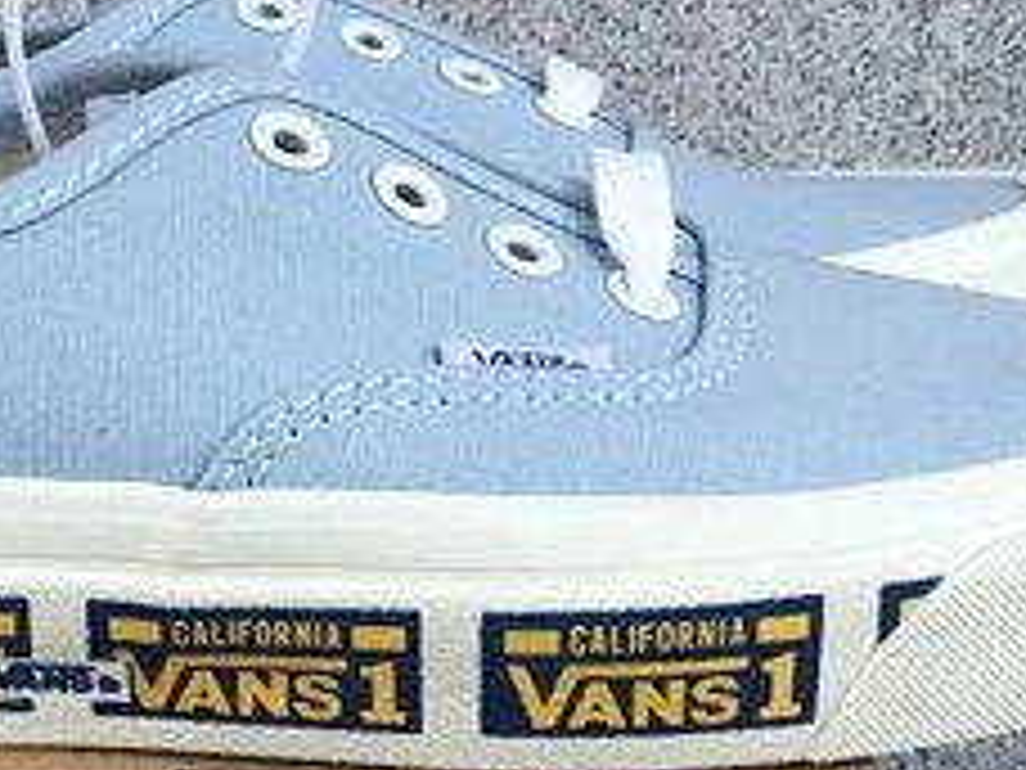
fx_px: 2579
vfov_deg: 16.7
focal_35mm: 87
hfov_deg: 22.4
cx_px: 342
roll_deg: -0.9
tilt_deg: -19.2
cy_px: 720
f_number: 2.4
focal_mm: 3.3
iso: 25
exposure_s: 1/306
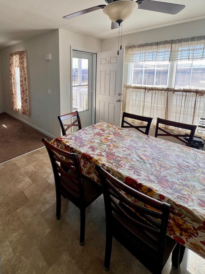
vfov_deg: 88.5
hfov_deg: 73.4
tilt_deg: -7.6
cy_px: 97
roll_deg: +0.1
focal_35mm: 17
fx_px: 134
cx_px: 76
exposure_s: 1/120
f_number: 1.8
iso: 32
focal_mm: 1.57
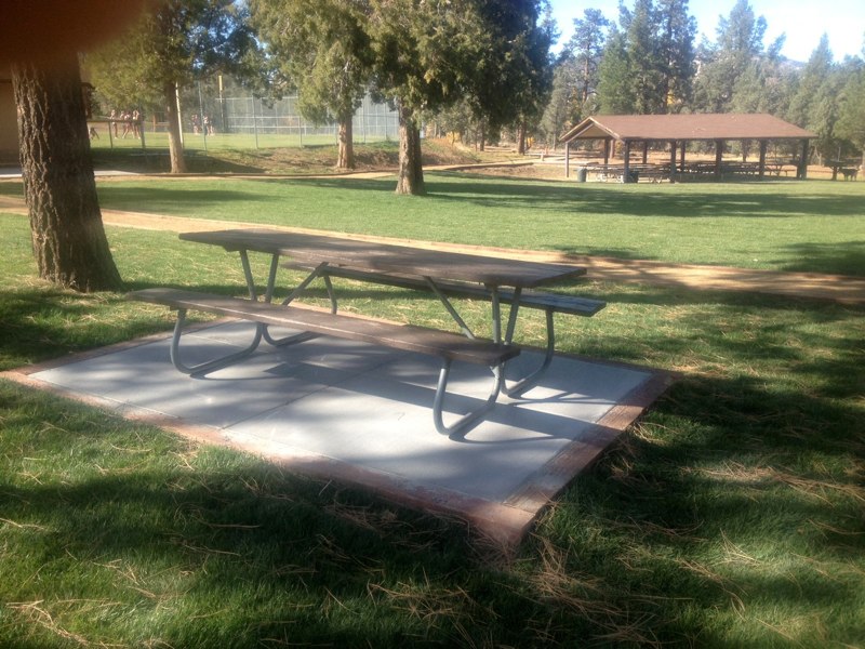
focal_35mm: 35
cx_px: 432
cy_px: 324
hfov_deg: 52.6
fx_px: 875
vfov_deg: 40.7
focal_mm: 4.28
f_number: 2.4
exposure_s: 1/438
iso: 64
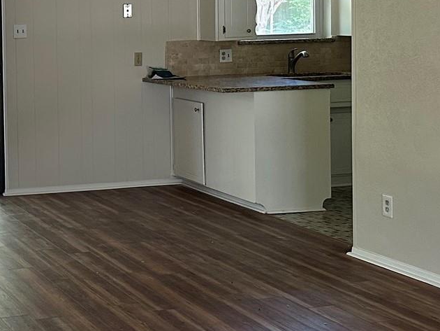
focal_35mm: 78
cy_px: 58
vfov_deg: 18.7
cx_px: -4
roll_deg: +1.1
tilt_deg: -3.2
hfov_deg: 23.9
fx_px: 992
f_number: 1.78
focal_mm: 6.86
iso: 200
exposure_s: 1/121
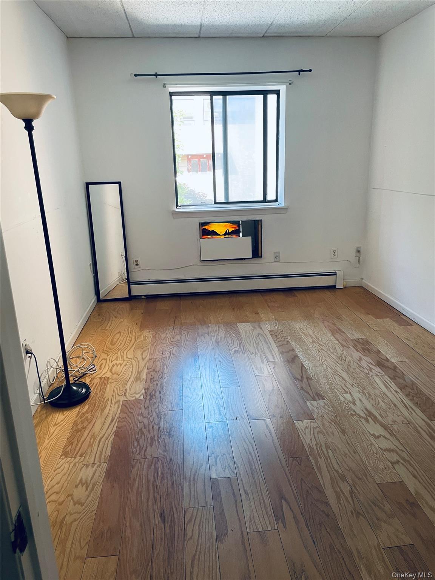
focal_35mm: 26
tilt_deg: -15.4
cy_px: 290
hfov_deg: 53.1
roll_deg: +1.6
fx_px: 436
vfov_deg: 67.3
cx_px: 218
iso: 100
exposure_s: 1/60
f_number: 1.6
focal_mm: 4.2
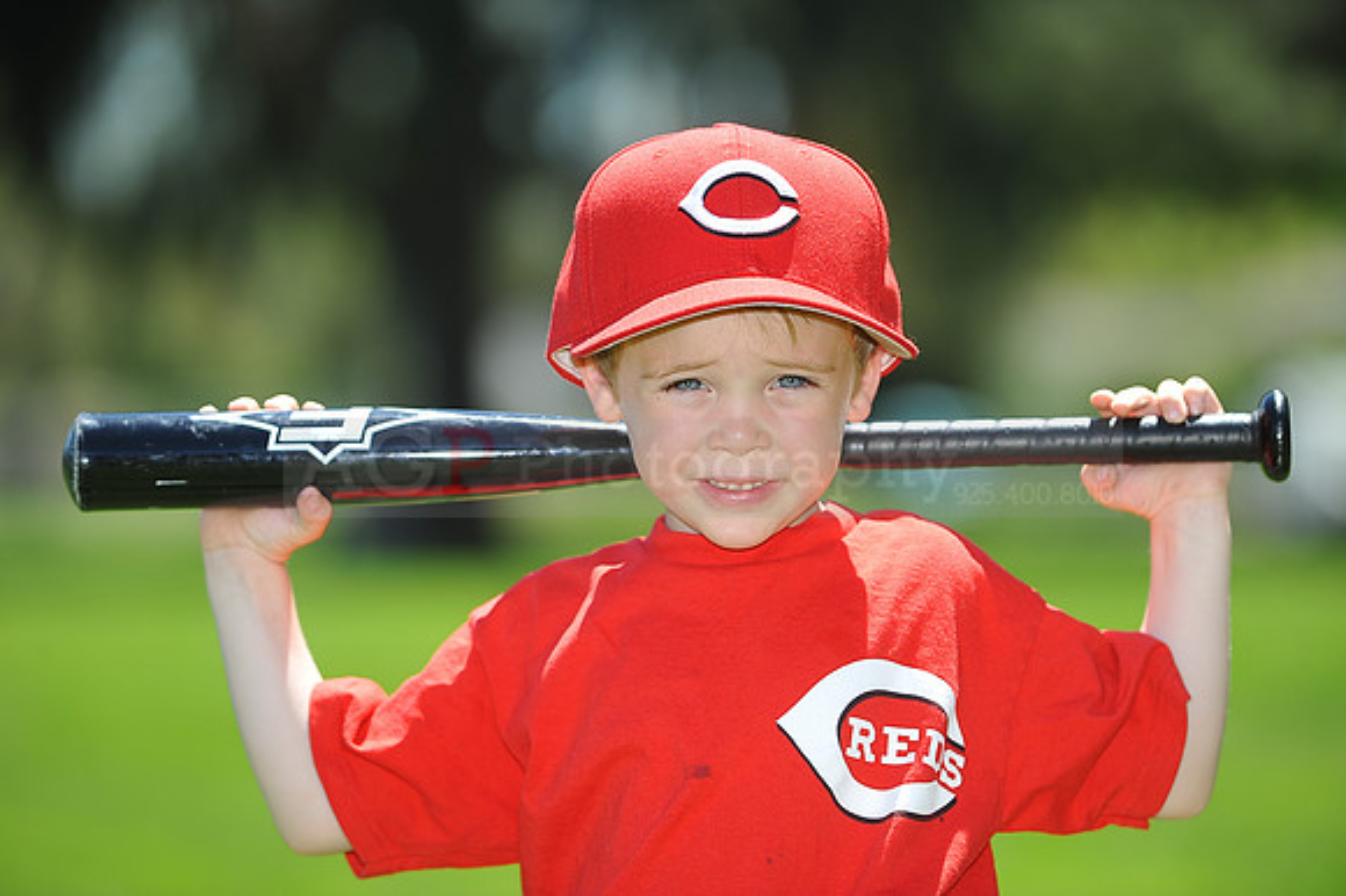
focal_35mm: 200
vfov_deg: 6.9
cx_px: 673
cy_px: 448
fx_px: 7473
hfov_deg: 10.3
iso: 200
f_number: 4.5
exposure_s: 1/640
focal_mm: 200
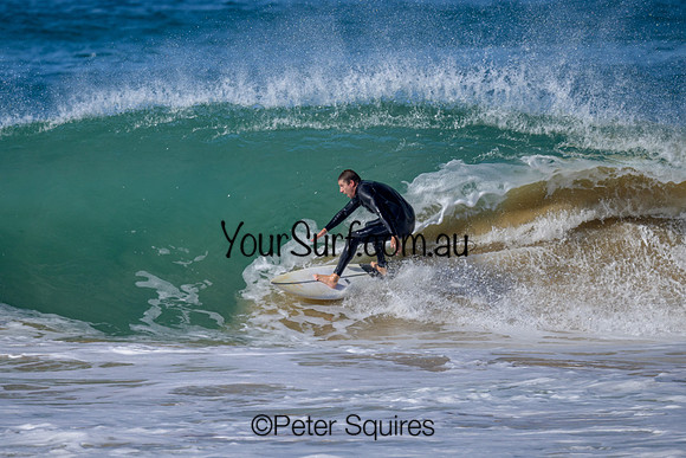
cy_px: 226
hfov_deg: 1.9
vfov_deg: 1.3
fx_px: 20946
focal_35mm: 1099
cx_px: 298
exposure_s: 1/2000
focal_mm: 800
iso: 250
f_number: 6.3
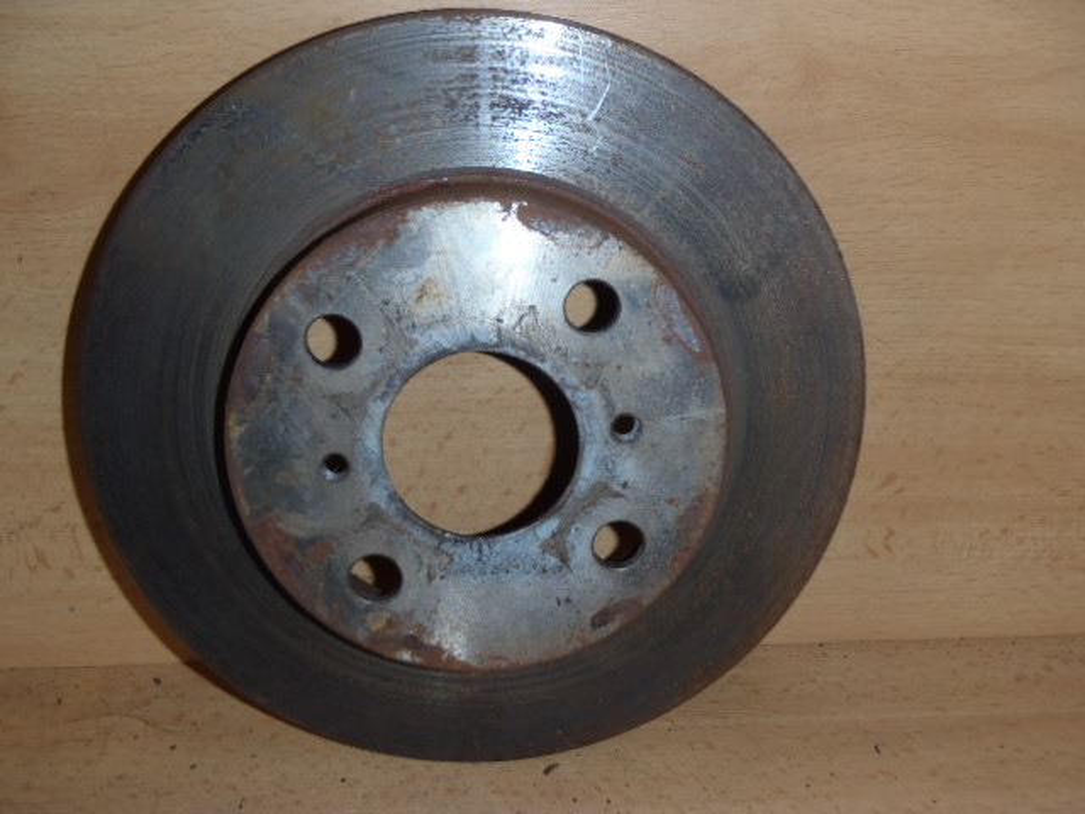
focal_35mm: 38
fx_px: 1191
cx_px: 542
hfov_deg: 49.0
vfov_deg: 37.7
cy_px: 407
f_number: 4.6
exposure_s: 1/40
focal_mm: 6.83
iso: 100
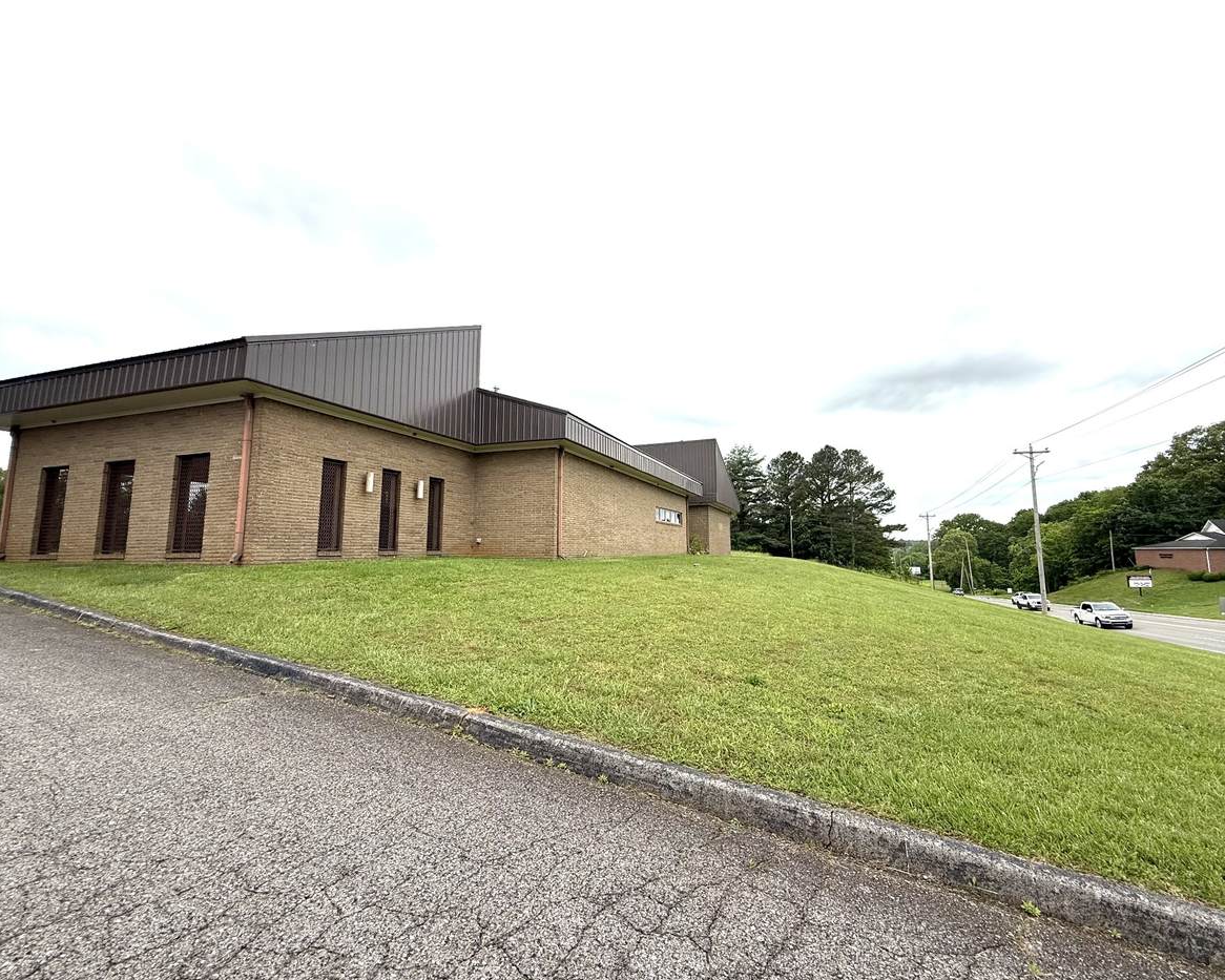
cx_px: 653
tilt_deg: +8.8
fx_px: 544
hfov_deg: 96.7
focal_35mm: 15
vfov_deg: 84.0
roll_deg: +1.1
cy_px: 482
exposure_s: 1/876
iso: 50
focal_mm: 2.22
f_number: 2.2
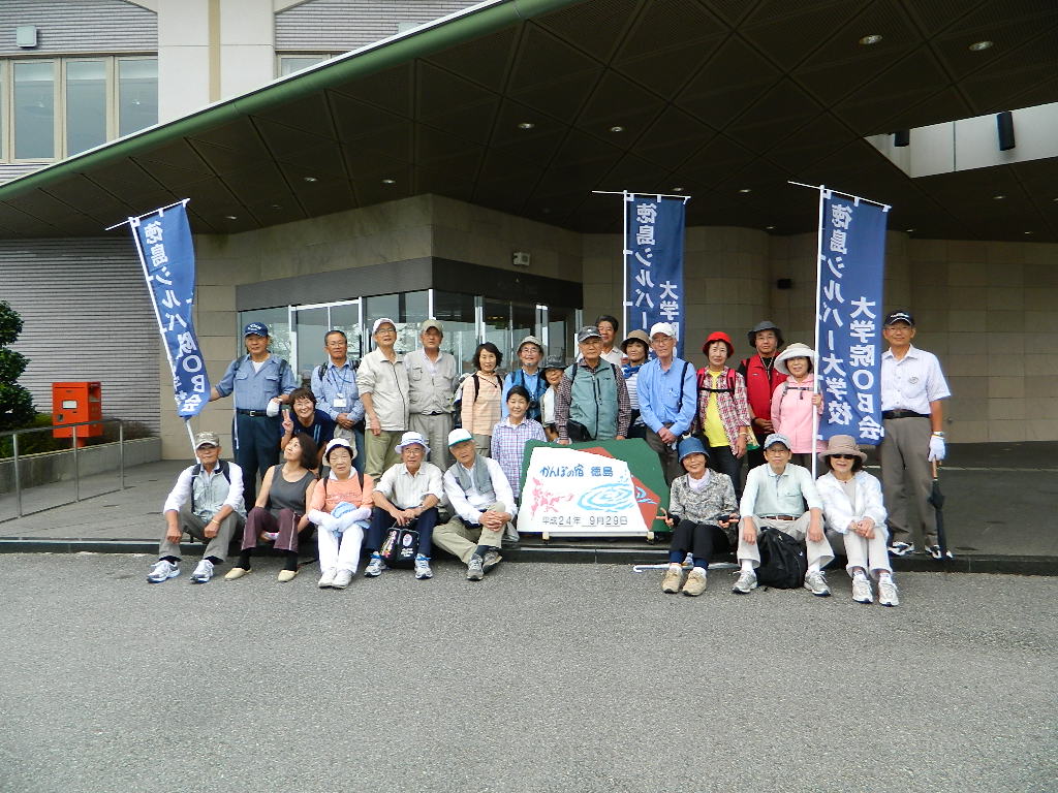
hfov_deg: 69.4
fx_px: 764
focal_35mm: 25
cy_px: 396
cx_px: 529
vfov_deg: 54.9
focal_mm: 4.5
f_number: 3.1
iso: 80
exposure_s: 1/200
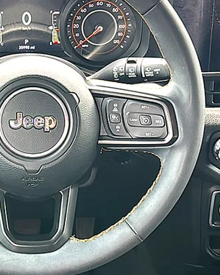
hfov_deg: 22.1
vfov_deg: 27.9
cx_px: 36
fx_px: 554
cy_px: 111
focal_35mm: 68
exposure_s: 1/89
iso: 80
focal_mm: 6.86
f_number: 1.78
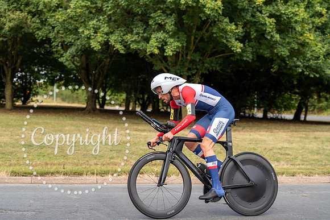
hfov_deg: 28.3
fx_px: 653
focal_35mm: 71
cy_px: 110
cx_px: 165
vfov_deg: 19.1
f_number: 4
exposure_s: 1/1000
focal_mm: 70
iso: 400
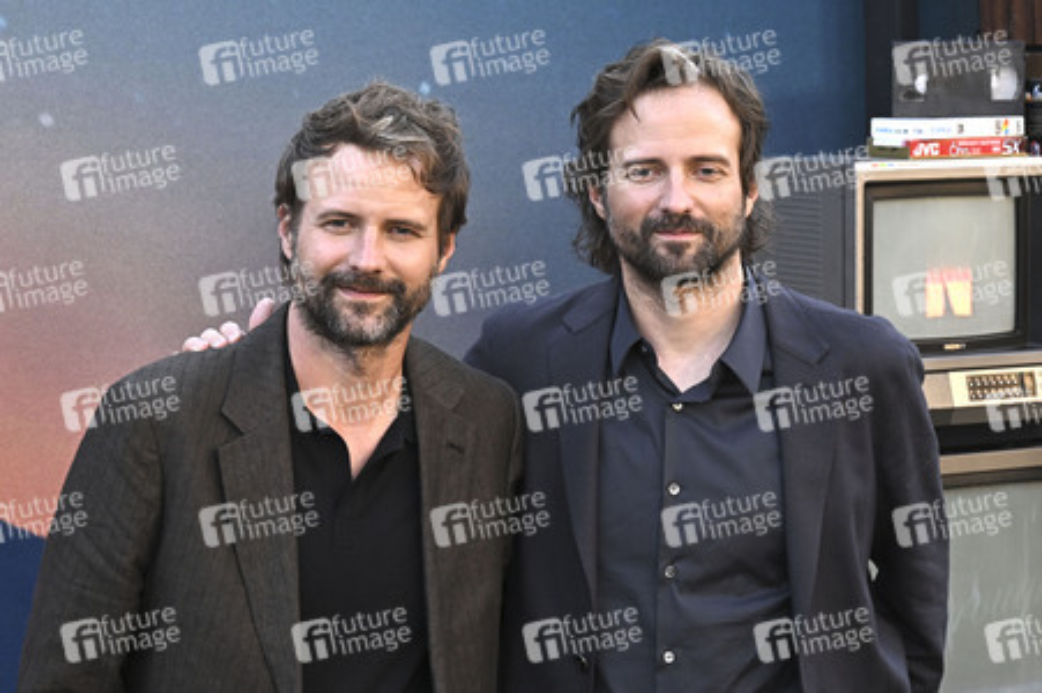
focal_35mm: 86
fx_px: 2487
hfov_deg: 23.7
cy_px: 346
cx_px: 521
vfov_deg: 15.9
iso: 800
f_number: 7.1
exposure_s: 1/320
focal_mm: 86
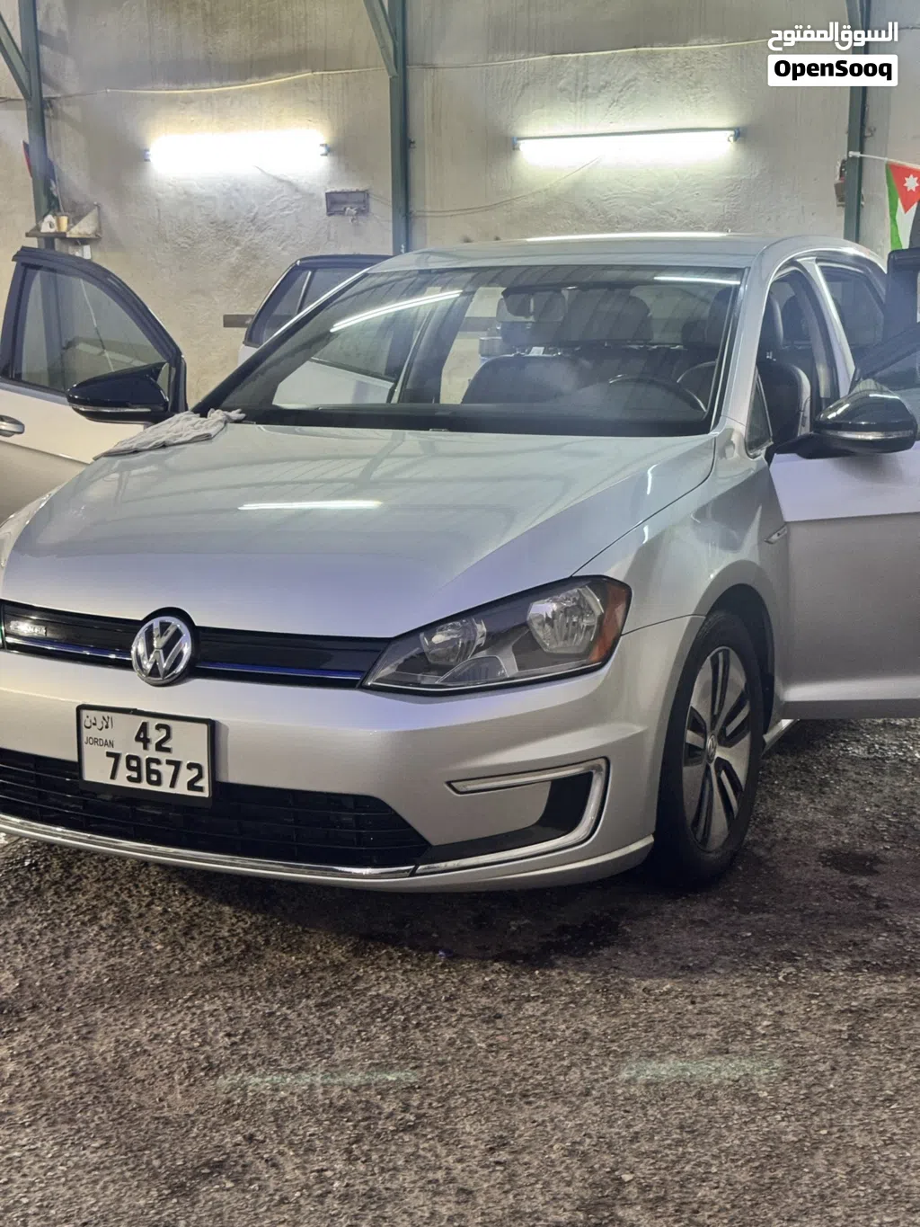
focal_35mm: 48
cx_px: 460
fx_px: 1701
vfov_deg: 39.7
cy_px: 614
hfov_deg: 30.3
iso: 200
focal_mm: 6.76
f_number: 1.78
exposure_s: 1/33
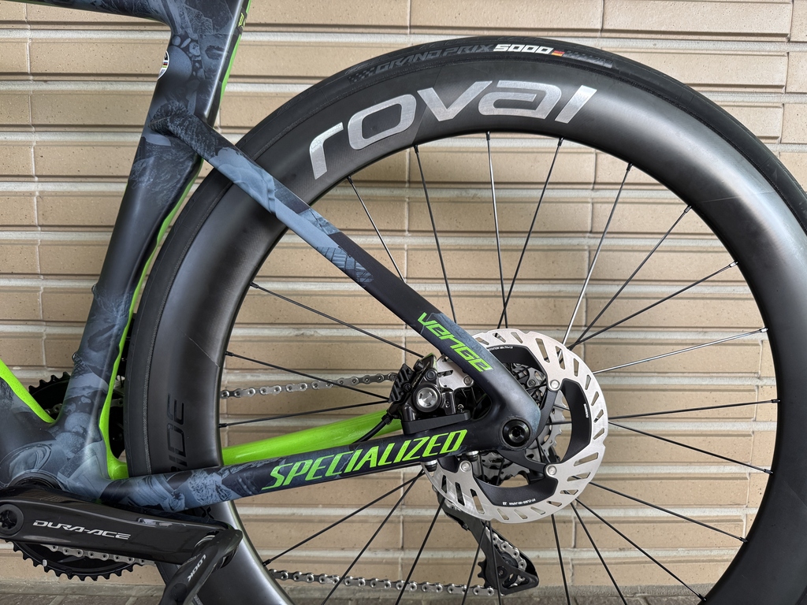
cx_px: 404
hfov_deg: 71.6
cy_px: 302
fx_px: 560
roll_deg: -0.9
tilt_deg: -7.1
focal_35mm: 24
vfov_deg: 56.8
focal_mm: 6.76
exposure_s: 1/83
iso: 200
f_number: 1.78
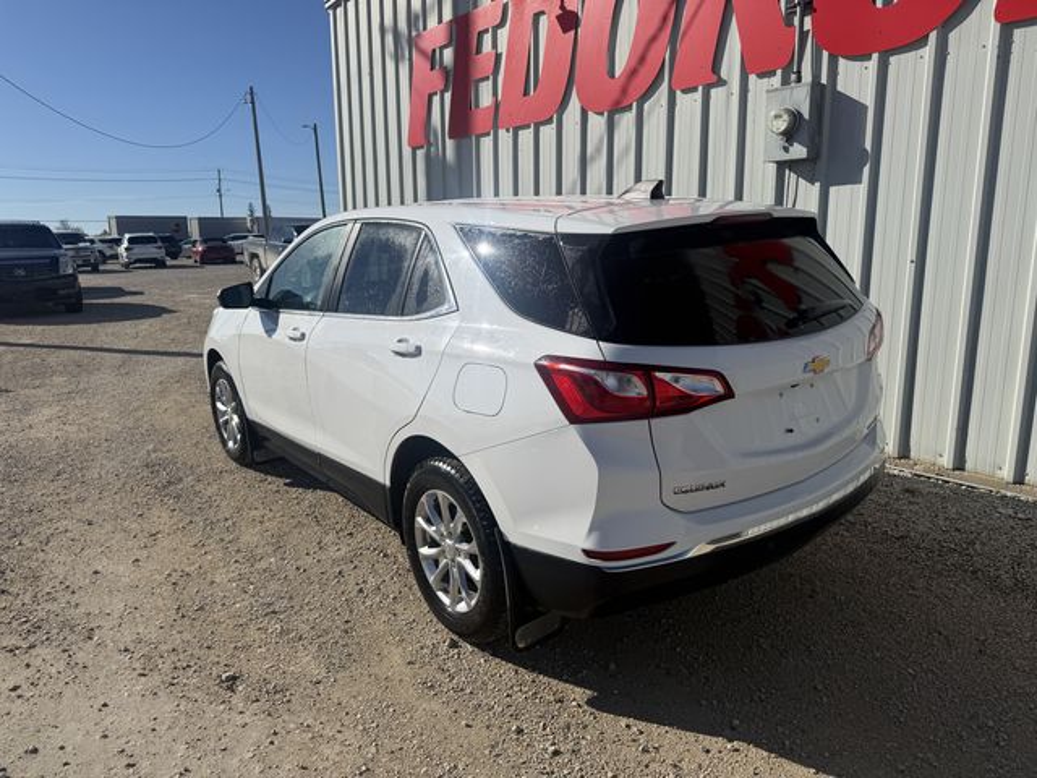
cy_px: 389
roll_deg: -0.1
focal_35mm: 24
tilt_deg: -10.1
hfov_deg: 71.6
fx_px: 719
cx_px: 518
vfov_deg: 56.8
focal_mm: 6.76
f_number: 1.78
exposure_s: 1/10309
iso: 80
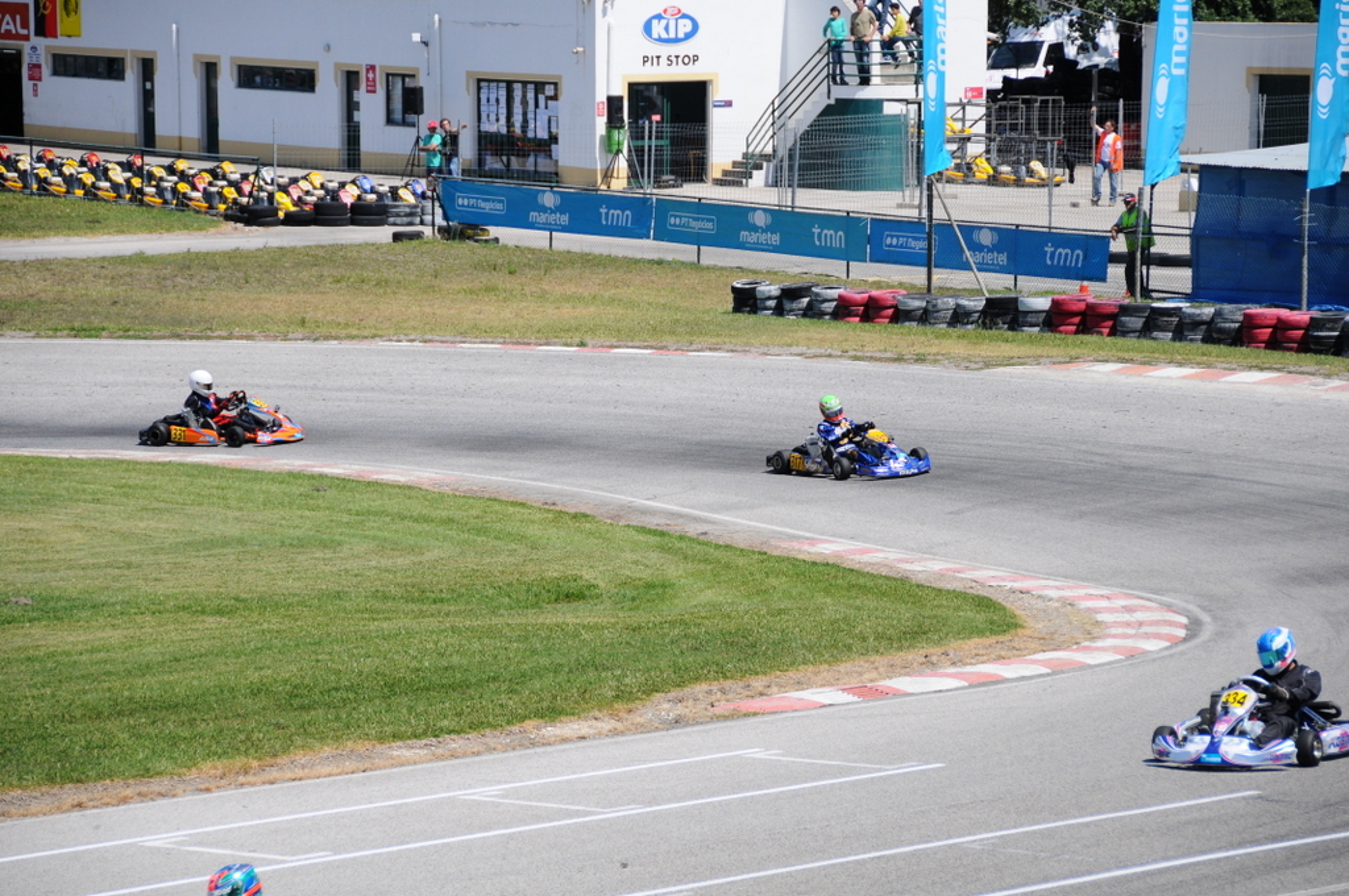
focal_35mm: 158
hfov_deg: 13.1
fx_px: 5894
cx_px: 674
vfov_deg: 8.7
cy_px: 448
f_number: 5.3
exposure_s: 1/2500
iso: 400
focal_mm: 105
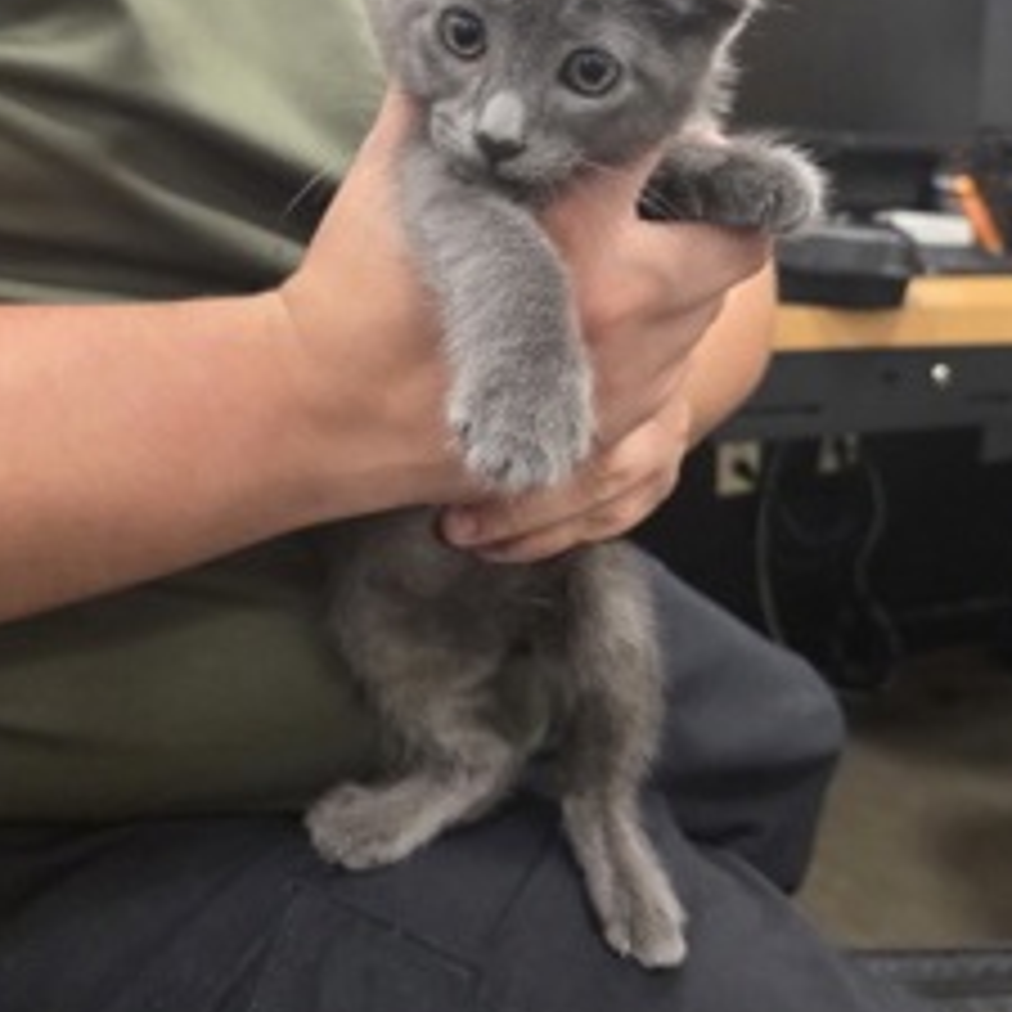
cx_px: 519
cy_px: 441
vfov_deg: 43.8
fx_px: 1257
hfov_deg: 43.9
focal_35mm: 38
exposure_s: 1/120
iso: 800
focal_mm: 6.3
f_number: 1.7
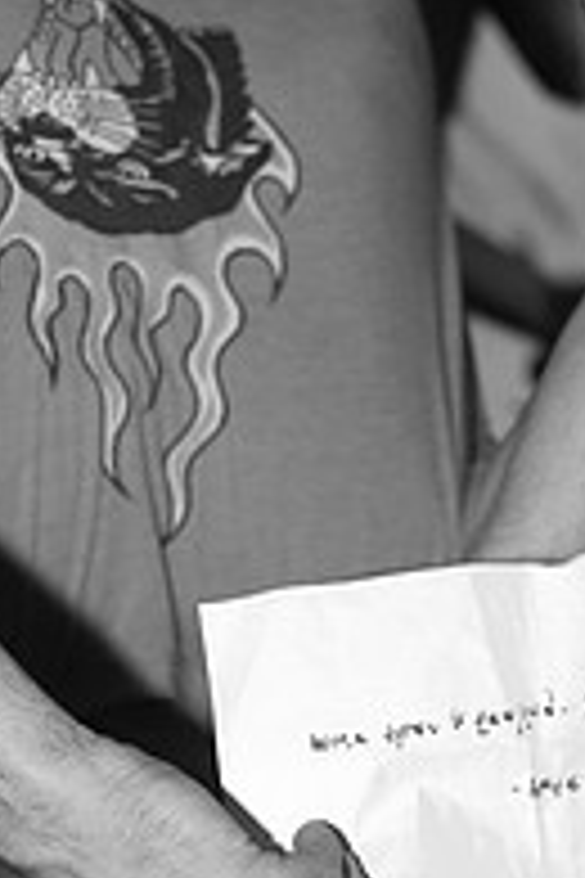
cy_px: 198
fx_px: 2953
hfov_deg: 11.3
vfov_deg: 16.8
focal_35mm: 121
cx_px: 133
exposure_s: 1/50
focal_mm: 35
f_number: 2.8
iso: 1600
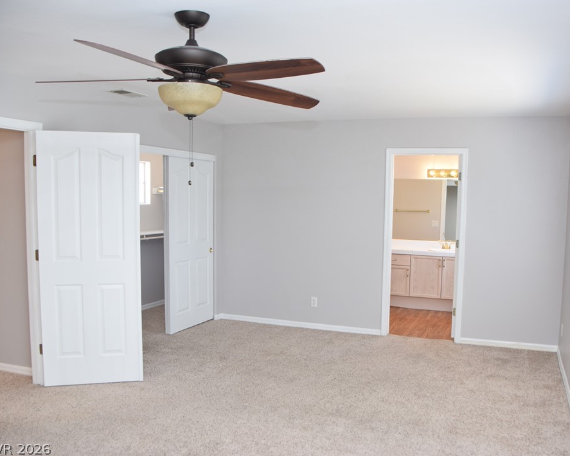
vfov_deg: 47.1
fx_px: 523
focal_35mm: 31
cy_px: 226
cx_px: 331
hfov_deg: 56.9
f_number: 5
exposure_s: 1/100
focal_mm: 18
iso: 400
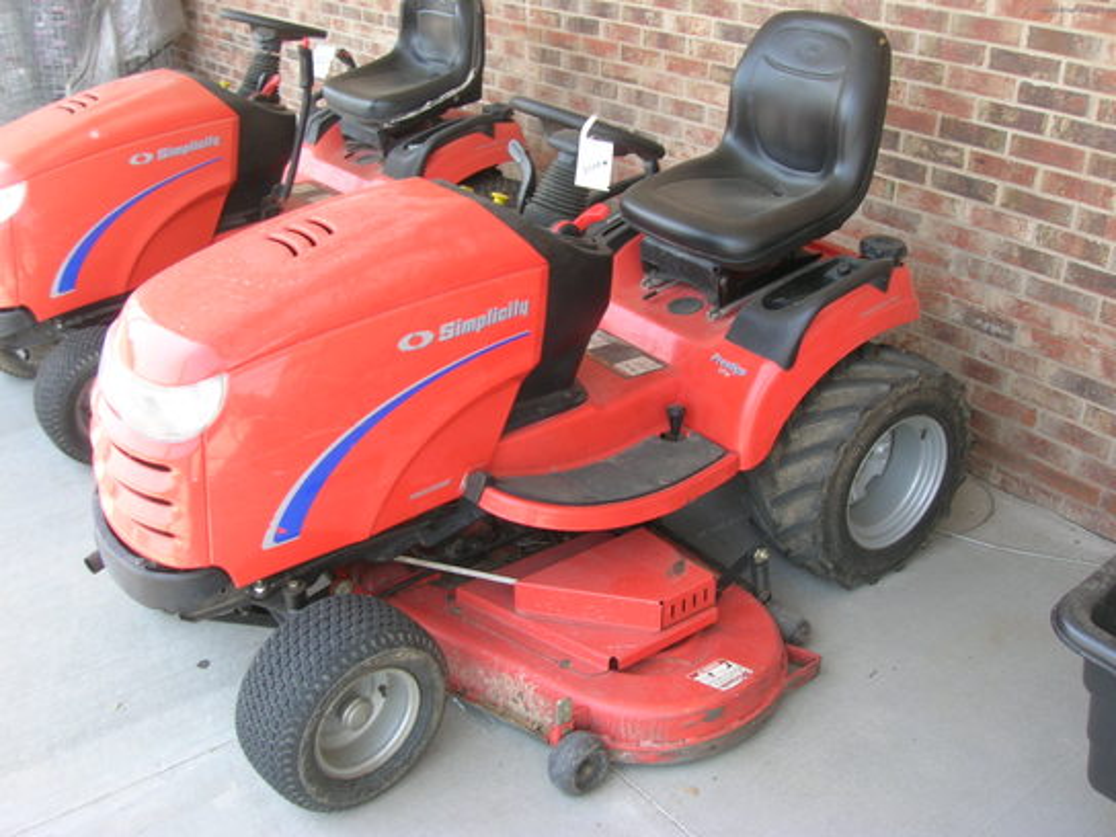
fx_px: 1128
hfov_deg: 52.6
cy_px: 418
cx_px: 558
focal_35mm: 35
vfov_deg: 40.7
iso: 50
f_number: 4.9
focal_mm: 5.8
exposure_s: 1/29.3
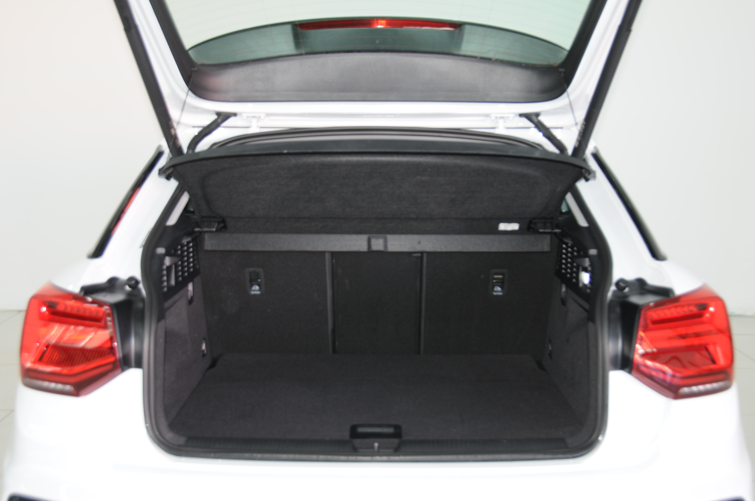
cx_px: 378
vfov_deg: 30.8
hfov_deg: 45.0
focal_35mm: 44
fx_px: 911
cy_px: 250
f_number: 4.8
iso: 200
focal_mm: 29
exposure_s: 1/10
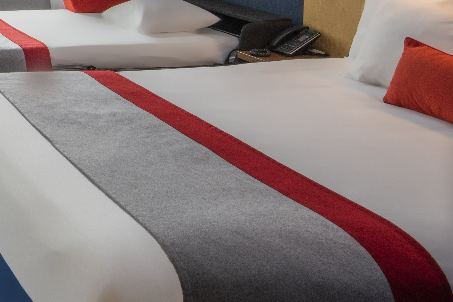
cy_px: 8
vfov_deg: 28.8
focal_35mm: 44
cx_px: -83
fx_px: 554
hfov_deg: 35.5
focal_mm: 18
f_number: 22
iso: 250
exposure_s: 1/4
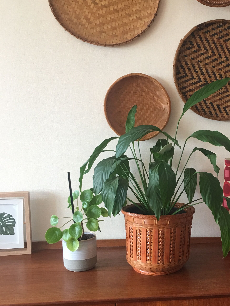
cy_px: 168
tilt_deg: -6.3
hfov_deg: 28.3
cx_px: 192
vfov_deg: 38.2
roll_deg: -0.9
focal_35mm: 50
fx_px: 443
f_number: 2.2
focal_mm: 4.15
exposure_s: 1/17
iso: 50
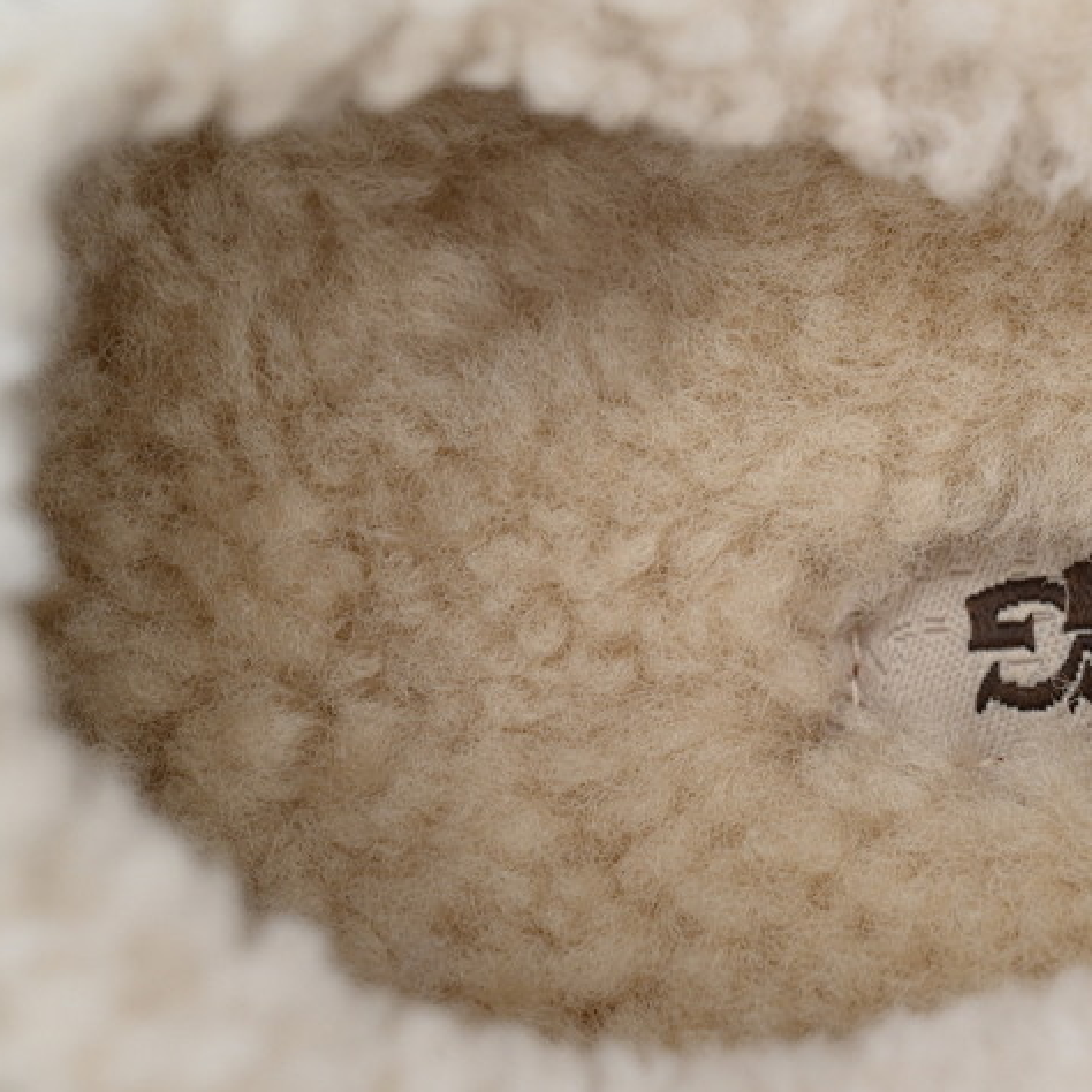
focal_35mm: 172
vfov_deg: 10.2
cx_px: 908
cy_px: 552
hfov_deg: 10.1
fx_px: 6139
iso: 800
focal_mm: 120
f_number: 13
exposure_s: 1/125
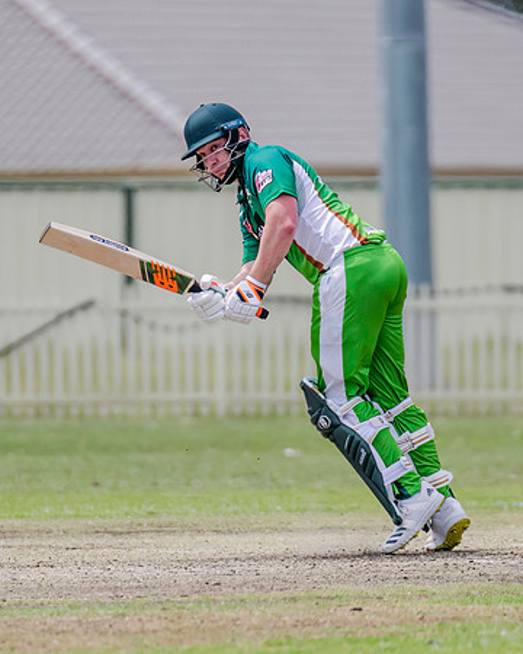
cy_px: 294
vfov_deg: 2.1
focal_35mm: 935
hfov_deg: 1.7
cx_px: 228
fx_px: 18087
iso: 800
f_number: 7.1
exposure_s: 1/2500
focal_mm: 600
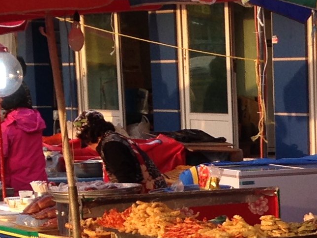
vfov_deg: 8.8
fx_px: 1530
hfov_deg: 11.4
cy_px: 278
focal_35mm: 167
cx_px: 457
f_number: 2.4
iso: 50
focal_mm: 4.12
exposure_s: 1/166
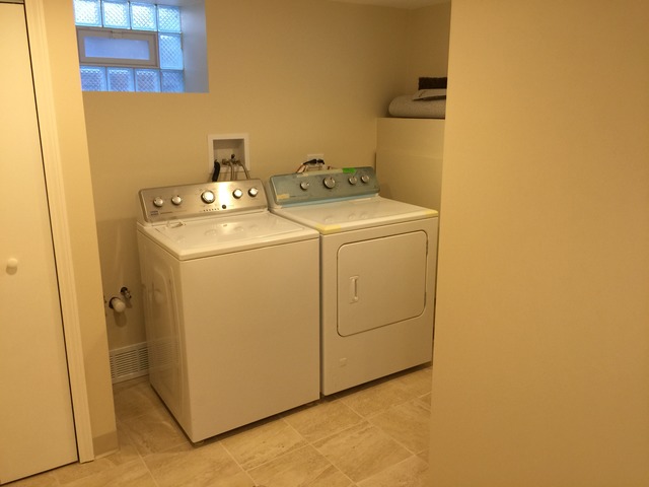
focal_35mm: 29
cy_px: 244
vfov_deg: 48.2
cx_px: 324
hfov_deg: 61.7
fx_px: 544
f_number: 2.2
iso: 40
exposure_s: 1/15
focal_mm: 4.15
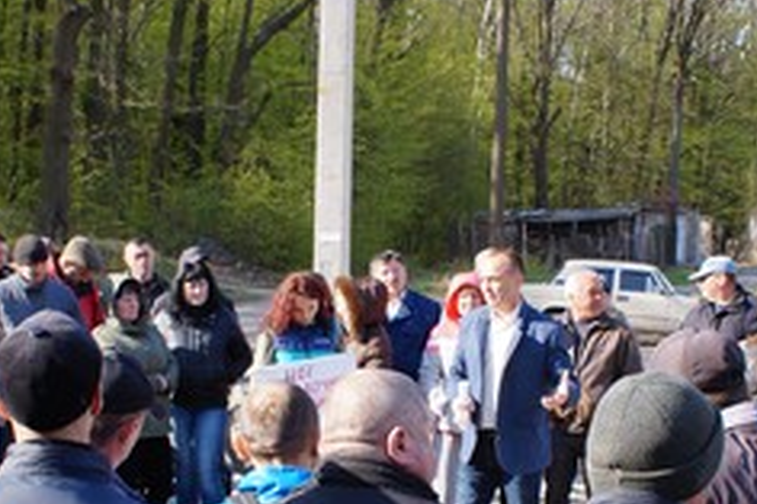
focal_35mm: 89
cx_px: 369
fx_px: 1870
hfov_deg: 22.9
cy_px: 390
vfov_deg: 15.3
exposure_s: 1/100
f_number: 6.3
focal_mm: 20
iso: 100
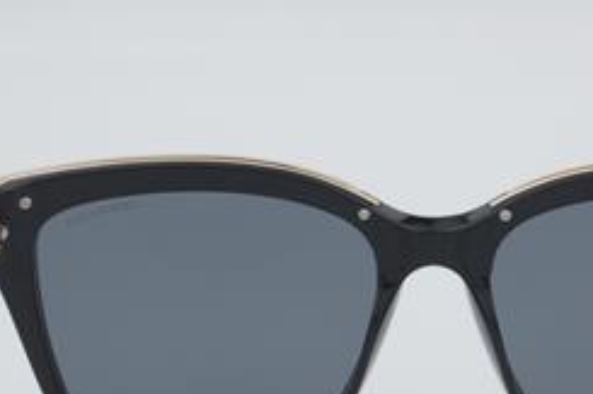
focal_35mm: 135
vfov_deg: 10.1
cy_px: 302
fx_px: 2219
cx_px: 438
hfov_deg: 15.2
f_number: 32
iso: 100
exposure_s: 1/4
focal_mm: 55
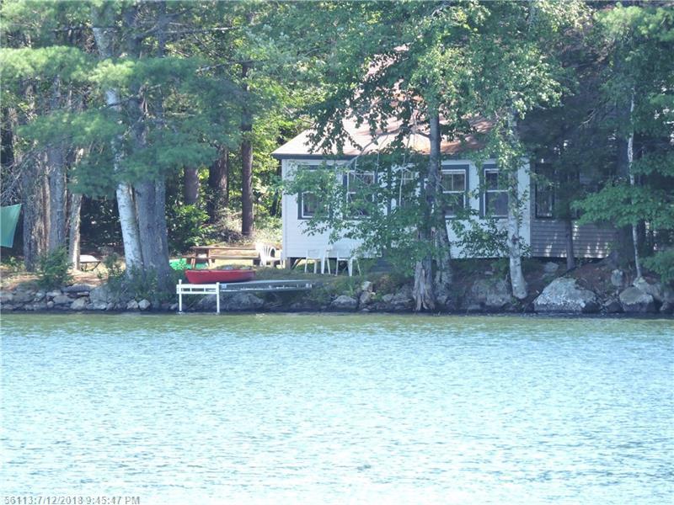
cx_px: 337
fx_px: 11682
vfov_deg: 2.5
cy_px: 252
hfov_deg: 3.3
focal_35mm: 600
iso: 400
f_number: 5.6
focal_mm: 107.5
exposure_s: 1/200
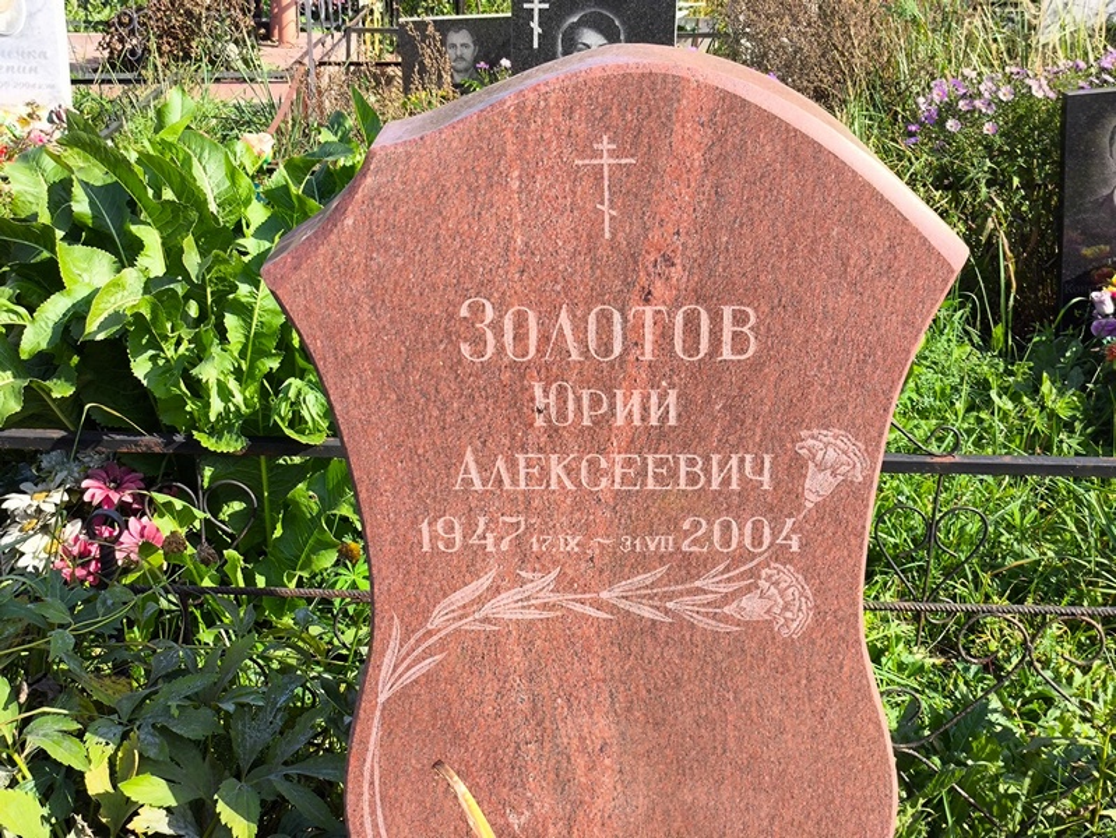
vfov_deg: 29.1
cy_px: 419
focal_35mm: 50
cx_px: 558
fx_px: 1613
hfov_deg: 38.2
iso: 50
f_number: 1.7
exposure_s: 1/590
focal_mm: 4.71
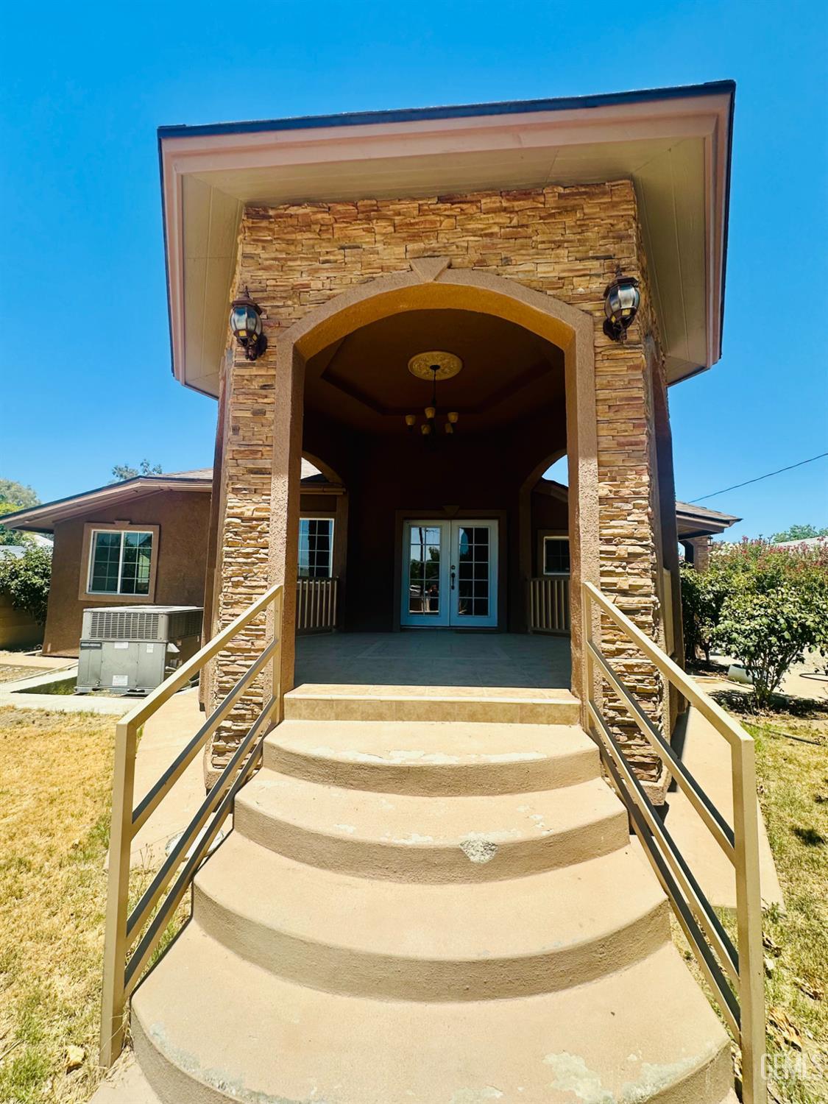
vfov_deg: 102.1
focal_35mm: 14
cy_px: 552
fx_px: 446
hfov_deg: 85.7
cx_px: 414
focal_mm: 2.22
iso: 40
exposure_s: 1/1043
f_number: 2.2
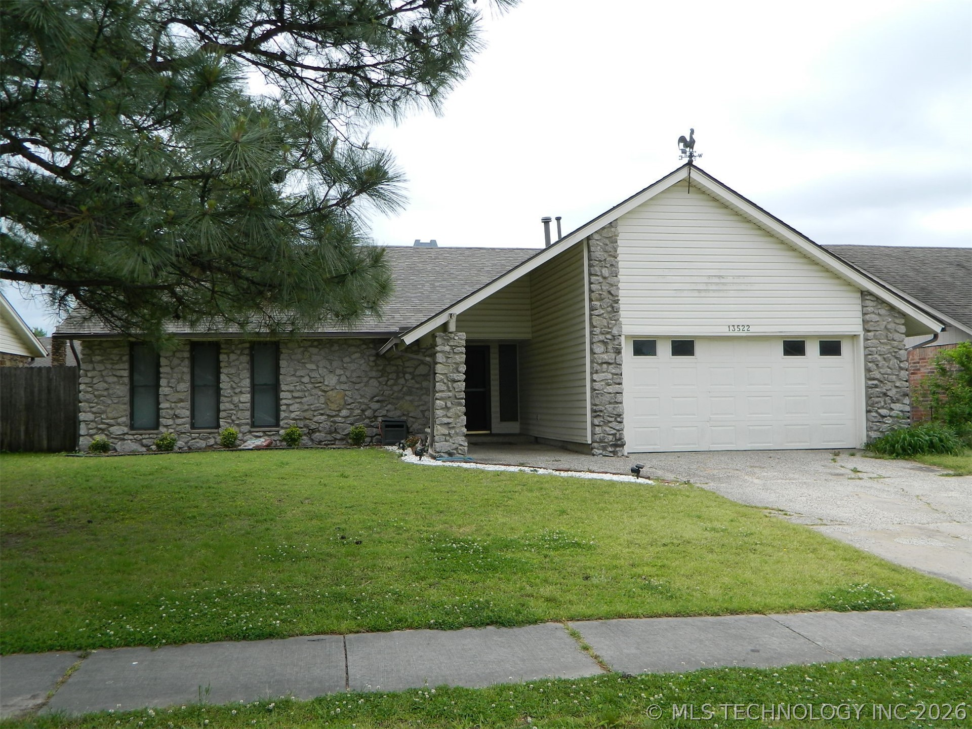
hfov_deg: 58.4
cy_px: 364
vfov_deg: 45.4
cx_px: 486
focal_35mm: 31
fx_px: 870
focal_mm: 5.6
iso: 80
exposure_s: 1/640
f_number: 3.2
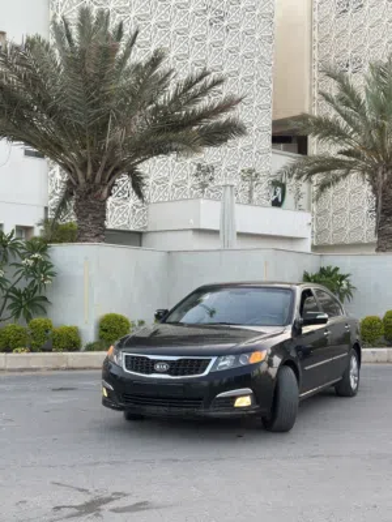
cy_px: 261
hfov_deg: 30.3
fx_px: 725
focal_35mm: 48
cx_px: 196
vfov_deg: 39.7
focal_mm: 6.86
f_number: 1.78
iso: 80
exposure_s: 1/431
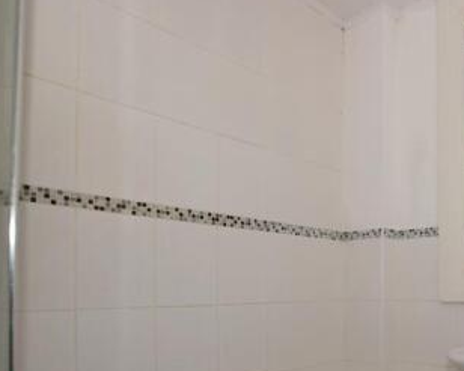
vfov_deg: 46.4
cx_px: 425
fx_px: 412
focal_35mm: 30
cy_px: 287
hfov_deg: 51.3
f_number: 7.1
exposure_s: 1/60
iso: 200
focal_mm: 10
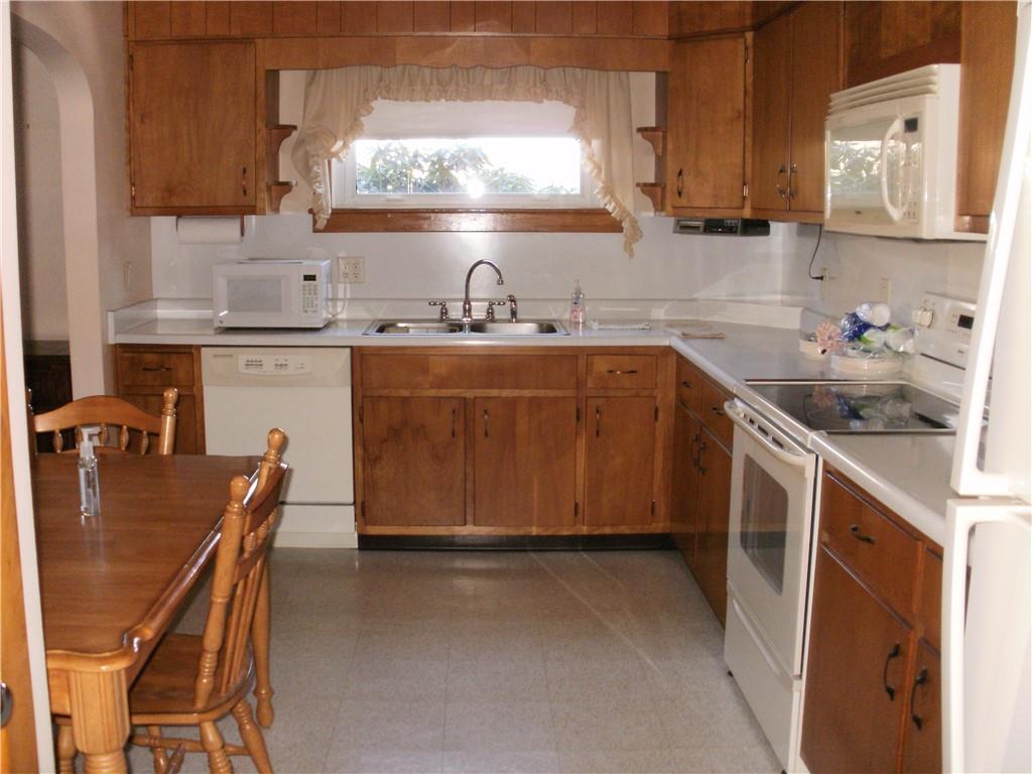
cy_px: 387
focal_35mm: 36
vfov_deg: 39.7
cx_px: 516
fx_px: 1073
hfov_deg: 51.4
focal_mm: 6.3
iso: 200
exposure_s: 1/30
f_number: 3.5
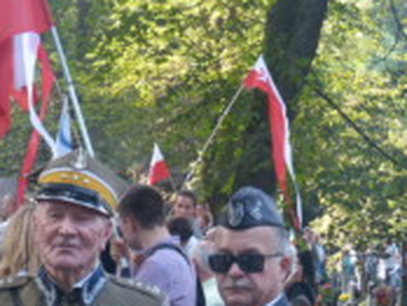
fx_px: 1319
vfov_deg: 13.2
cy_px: 204
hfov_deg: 17.5
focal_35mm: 112
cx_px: 201
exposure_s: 1/60
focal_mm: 7.8
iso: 250
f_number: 3.2
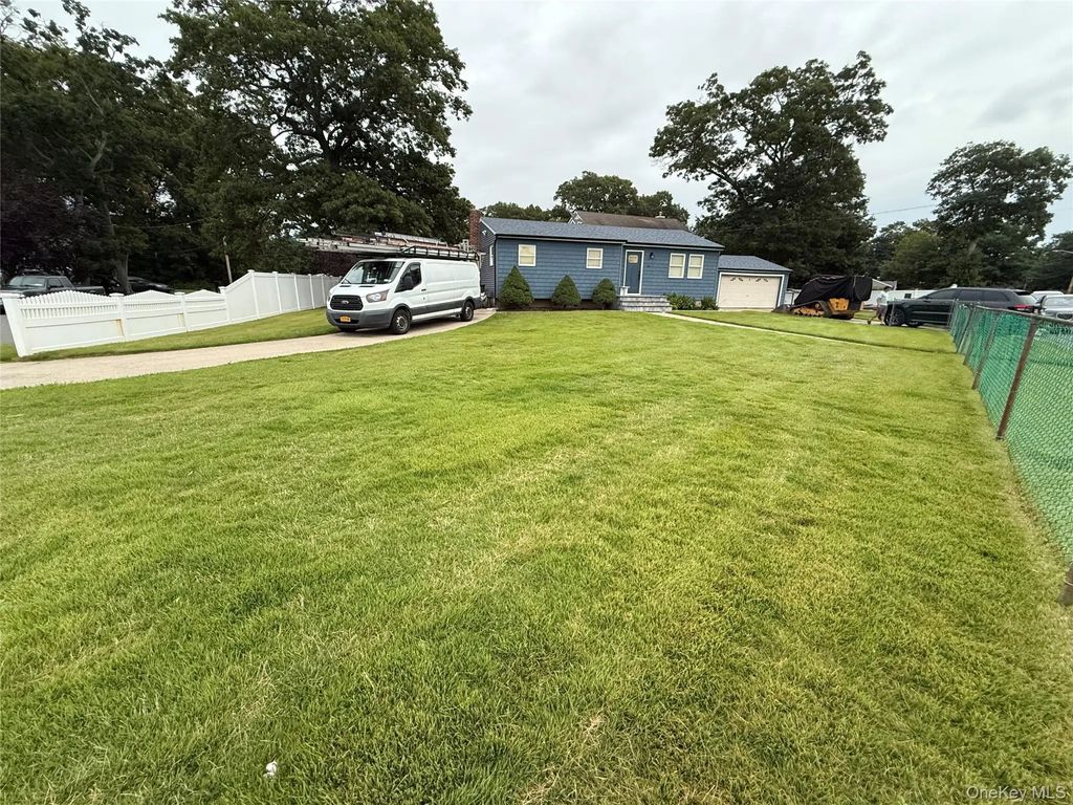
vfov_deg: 85.7
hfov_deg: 102.1
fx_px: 434
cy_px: 402
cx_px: 536
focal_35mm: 14
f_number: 2.2
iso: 320
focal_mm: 2.22
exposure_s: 1/82
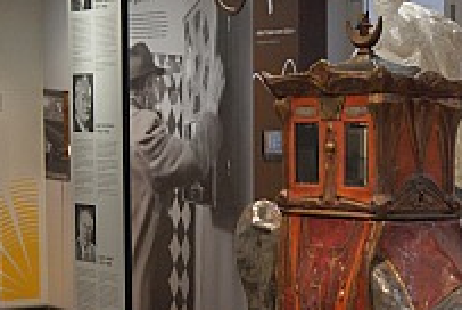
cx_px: 580
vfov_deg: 13.7
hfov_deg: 19.2
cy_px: 295
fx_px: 1272
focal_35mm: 99
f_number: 4
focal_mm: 22
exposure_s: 1/160
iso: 640
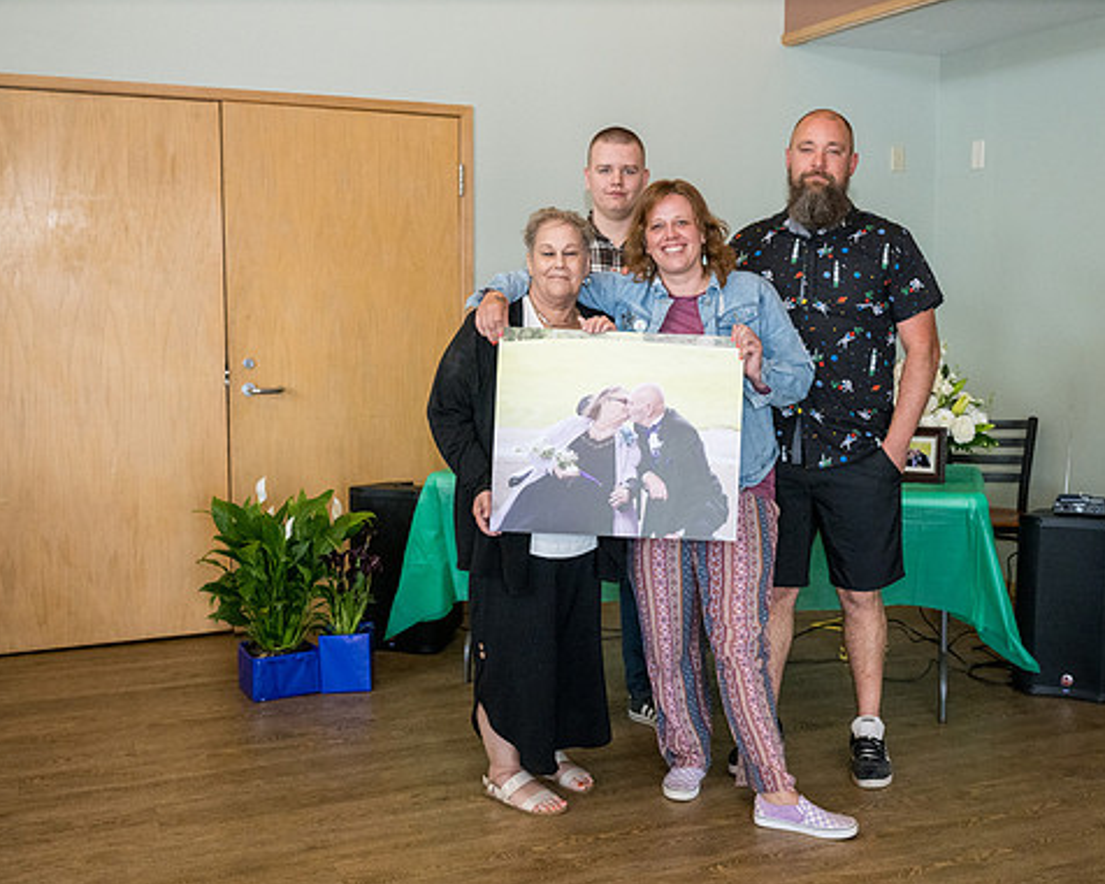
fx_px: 1308
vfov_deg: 37.3
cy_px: 442
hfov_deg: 45.6
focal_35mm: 40
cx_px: 655
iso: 3200
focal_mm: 35
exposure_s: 1/250
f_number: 6.3
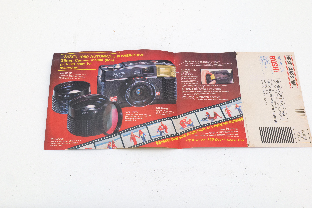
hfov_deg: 39.6
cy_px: 104
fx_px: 433
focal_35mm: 50
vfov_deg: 27.0
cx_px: 156
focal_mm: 50
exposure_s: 1/80
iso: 2000
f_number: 22
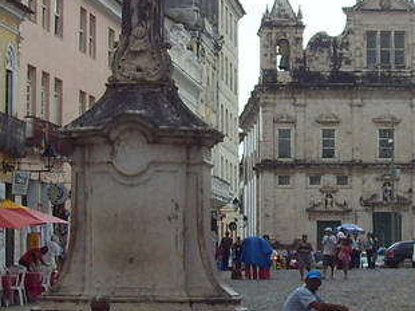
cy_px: 103
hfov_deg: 13.1
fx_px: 1809
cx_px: 202
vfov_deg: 9.8
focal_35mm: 151
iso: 80
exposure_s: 1/250
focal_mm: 6.6
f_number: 6.2
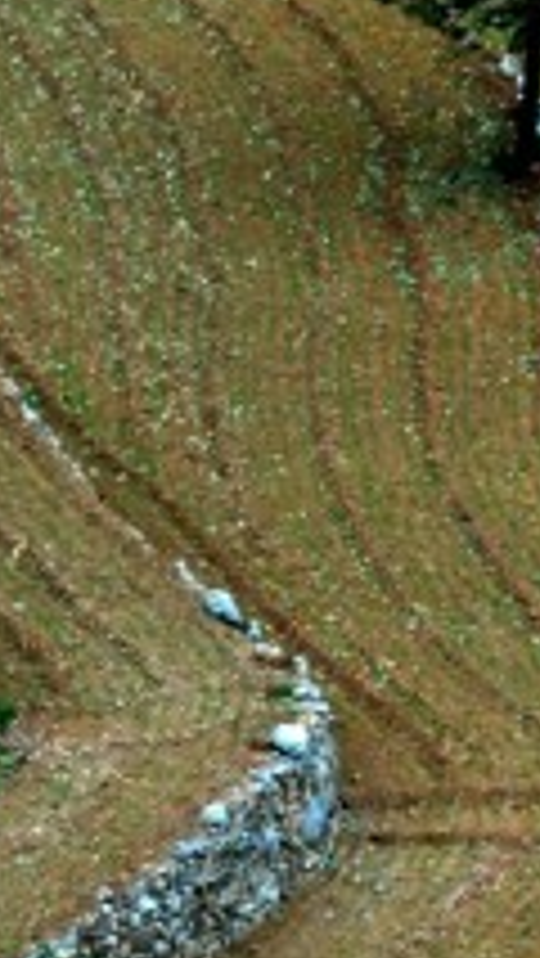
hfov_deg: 2.0
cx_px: 603
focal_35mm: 601
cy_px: 450
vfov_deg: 3.6
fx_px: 15278
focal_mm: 105
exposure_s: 1/40
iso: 200
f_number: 7.1
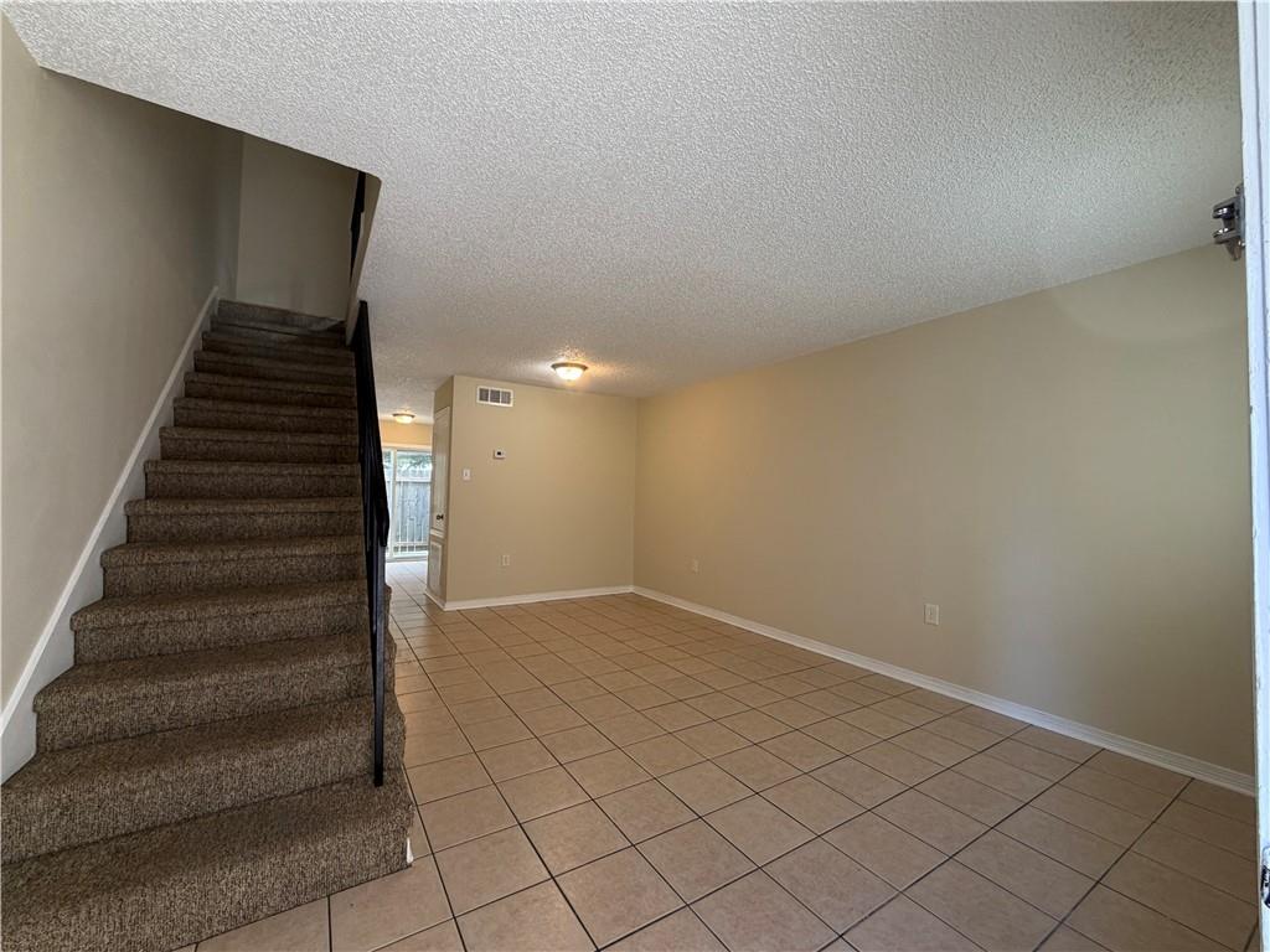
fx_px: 514
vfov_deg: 85.7
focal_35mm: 14
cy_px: 476
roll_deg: -0.8
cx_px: 635
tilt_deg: +1.2
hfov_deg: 102.1
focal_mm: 2.22
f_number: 2.2
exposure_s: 1/60
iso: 160
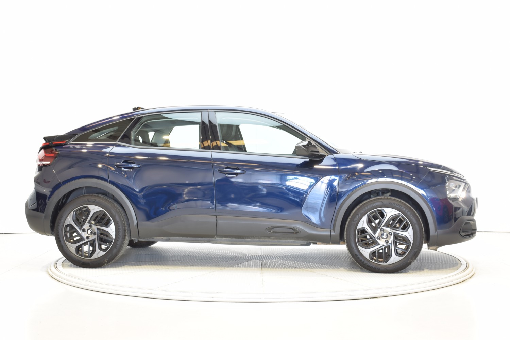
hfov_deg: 38.9
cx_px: 255
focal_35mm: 51
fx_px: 722
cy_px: 170
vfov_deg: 26.5
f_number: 14
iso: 100
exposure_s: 1.3
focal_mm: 34
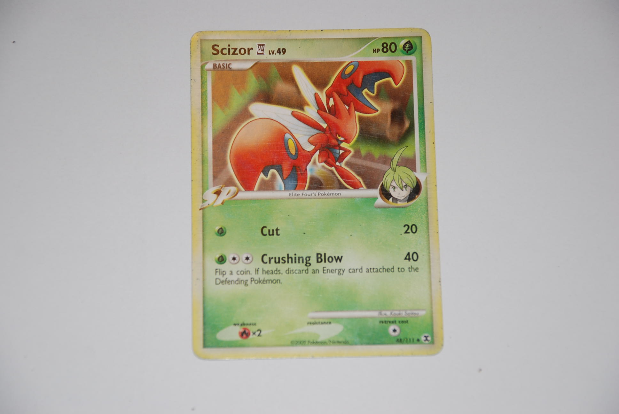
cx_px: 310
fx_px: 2324
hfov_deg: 15.2
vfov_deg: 10.2
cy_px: 207
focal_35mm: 135
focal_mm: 90
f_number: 5.6
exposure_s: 1/60
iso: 200
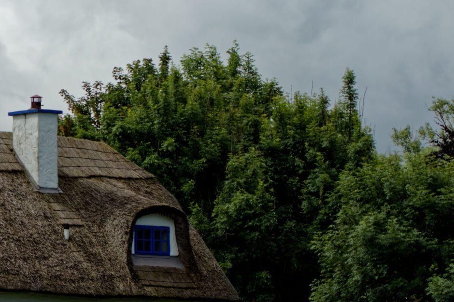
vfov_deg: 4.8
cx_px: -51
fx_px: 3605
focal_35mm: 286
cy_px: 166
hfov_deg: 7.2
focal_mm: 70
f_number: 8
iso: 250
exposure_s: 1/1000
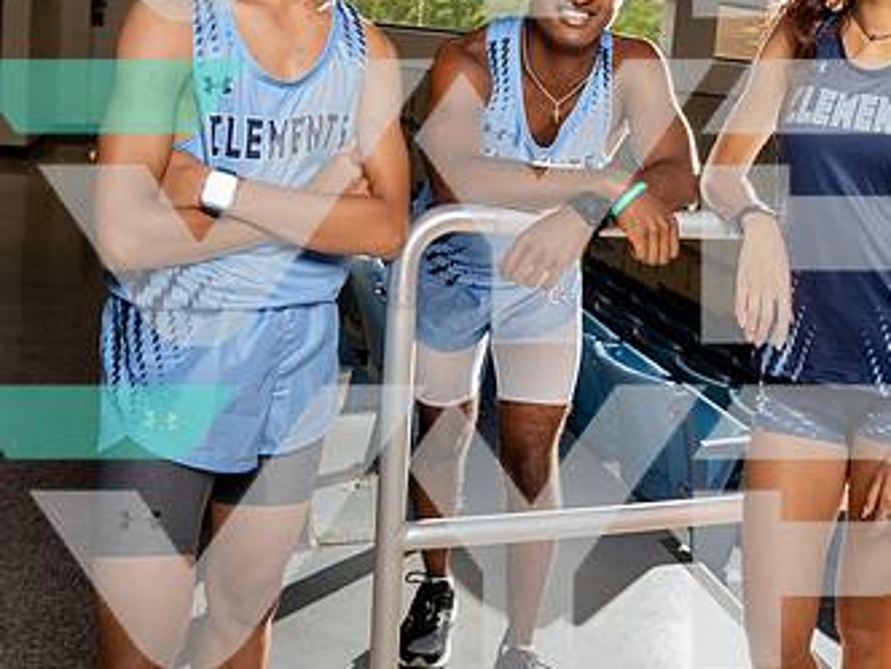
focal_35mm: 42
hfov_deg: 43.6
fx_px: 1081
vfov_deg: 33.9
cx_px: 649
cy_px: 203
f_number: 5.6
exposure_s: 1/250
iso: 800
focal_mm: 25
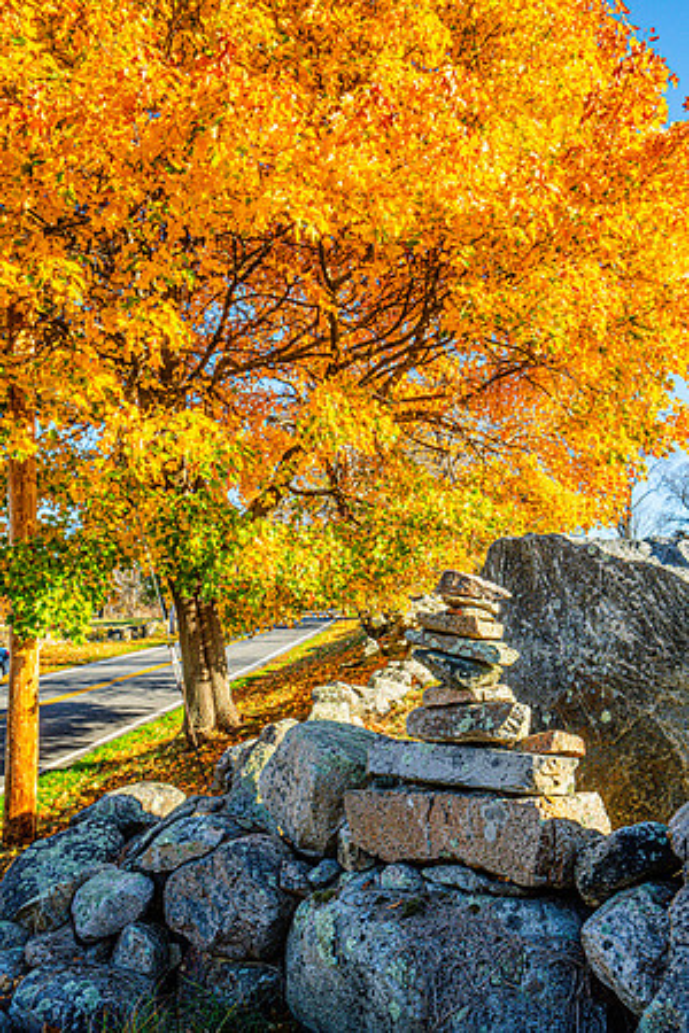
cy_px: 516
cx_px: 344
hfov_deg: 47.9
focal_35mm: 27
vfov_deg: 67.4
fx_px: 775
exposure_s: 1/400
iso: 500
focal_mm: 27
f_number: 8
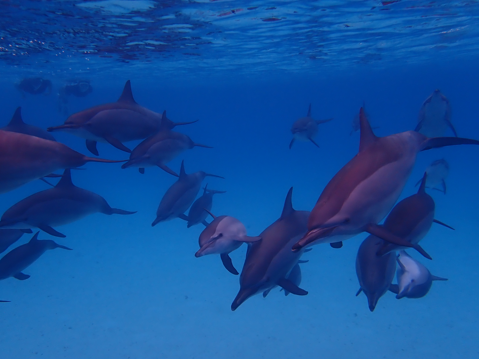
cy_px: 212
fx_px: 415
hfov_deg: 59.7
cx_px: 202
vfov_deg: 46.6
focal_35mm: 30
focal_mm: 4.5
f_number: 2.8
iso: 100
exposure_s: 1/800
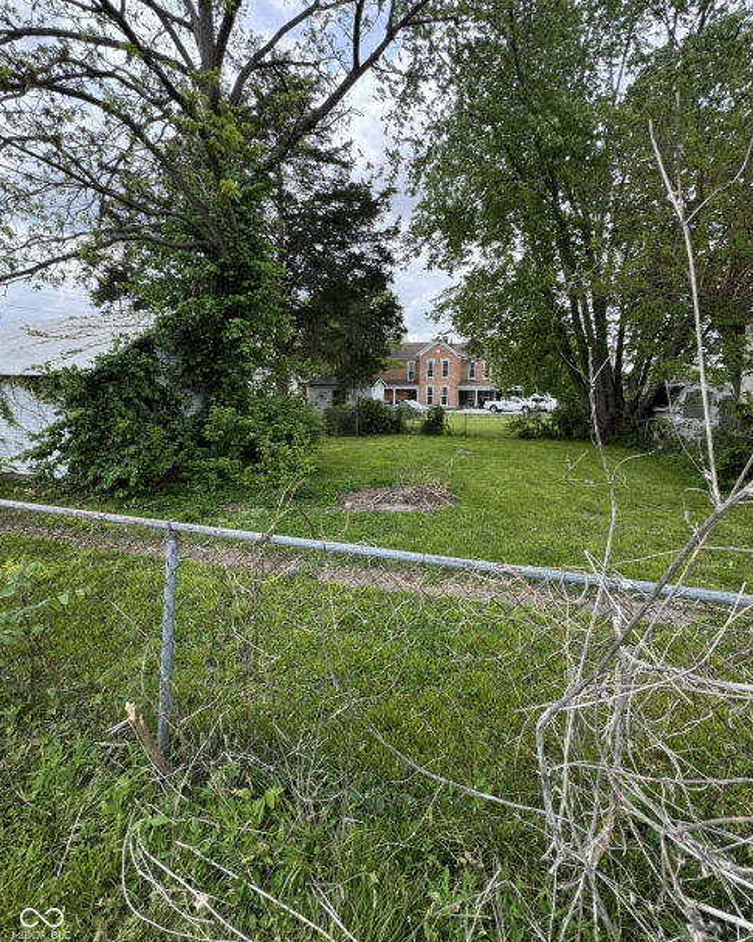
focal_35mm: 15
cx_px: 384
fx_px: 418
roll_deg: +1.6
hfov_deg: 84.0
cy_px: 436
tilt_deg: -5.6
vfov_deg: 96.6
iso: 40
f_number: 2.2
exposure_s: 1/371
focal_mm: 2.22
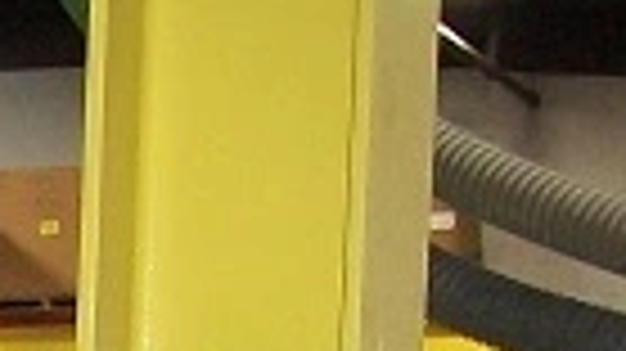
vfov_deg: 5.7
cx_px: -1171
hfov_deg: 9.0
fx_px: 3318
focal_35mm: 200
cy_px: 1012
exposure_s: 1/30
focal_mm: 5.7
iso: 240
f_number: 2.9
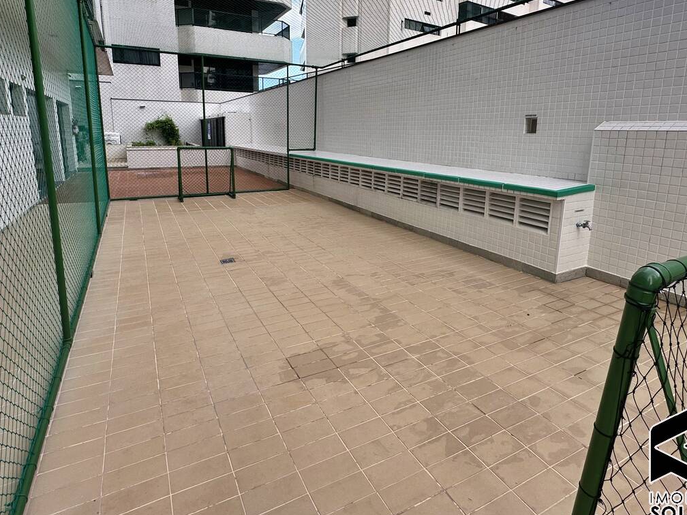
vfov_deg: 65.3
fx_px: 397
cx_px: 343
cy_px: 203
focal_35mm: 20
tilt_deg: -10.6
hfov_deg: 81.7
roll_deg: -1.1
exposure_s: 1/228
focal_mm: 2.22
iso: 40
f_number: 2.2
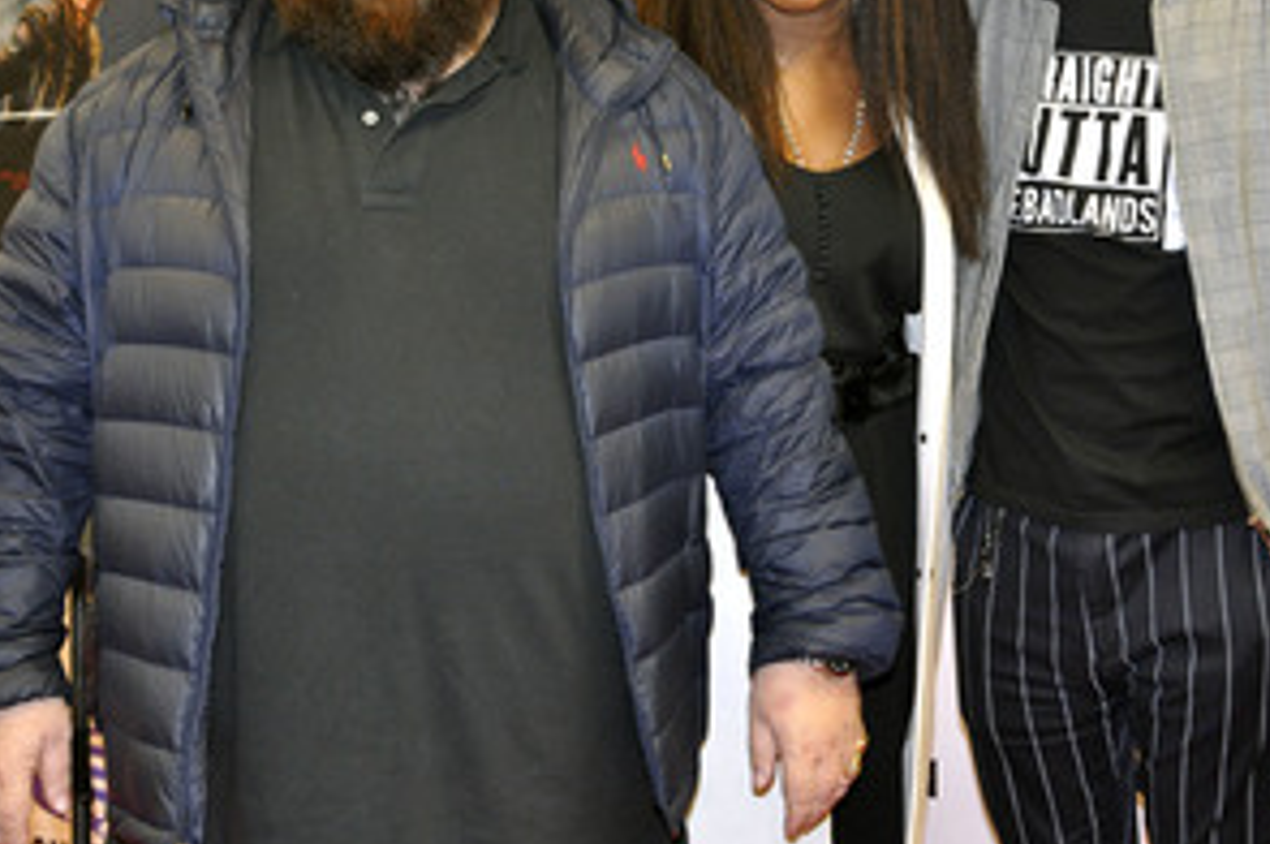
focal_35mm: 55
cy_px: 215
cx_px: 883
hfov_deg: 35.8
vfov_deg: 24.3
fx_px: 1938
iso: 1250
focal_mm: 24
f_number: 4.5
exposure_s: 1/60
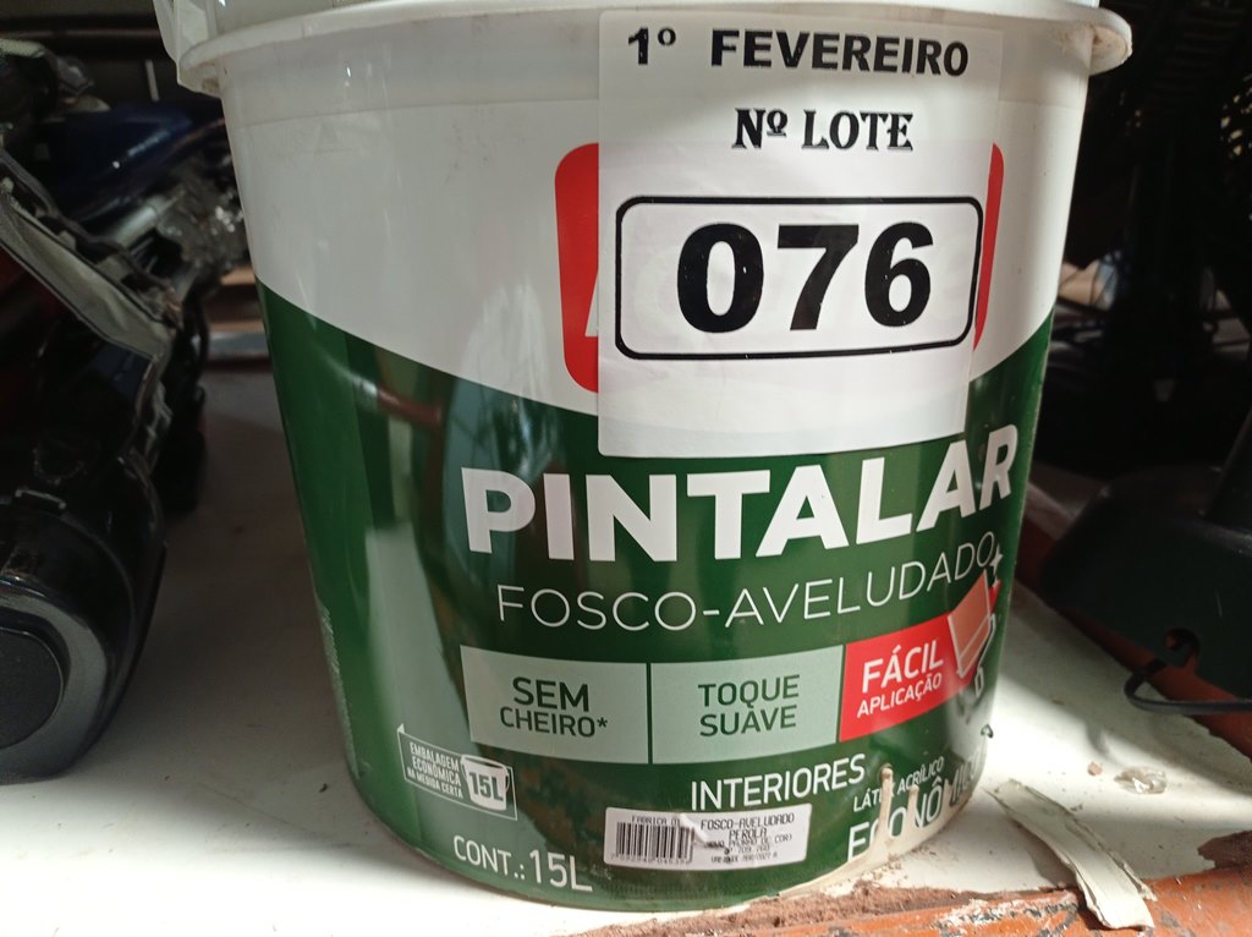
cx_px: 626
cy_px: 468
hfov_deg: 63.5
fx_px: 1012
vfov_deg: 49.7
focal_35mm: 28
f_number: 1.79
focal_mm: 4.7
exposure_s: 1/30
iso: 388
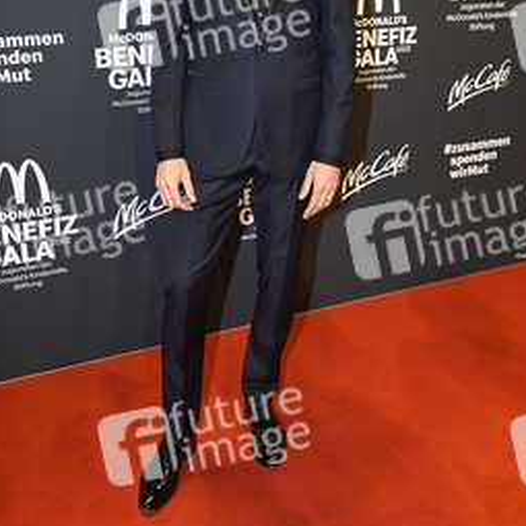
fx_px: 768
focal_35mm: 45
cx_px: 264
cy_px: 128
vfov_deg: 36.9
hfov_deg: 37.8
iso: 500
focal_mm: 33.5
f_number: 6.3
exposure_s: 1/60
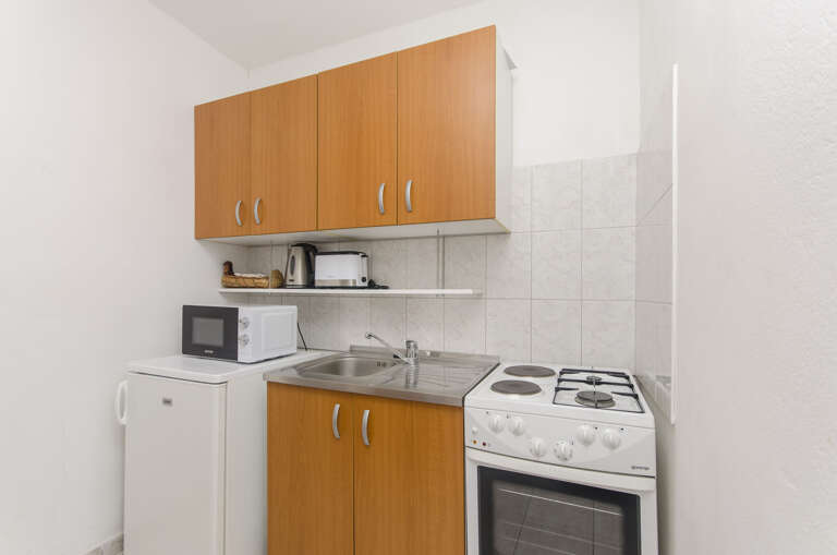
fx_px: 348
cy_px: 278
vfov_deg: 77.1
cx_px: 418
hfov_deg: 100.5
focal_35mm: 15
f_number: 7.1
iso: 100
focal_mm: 10
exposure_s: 1/100
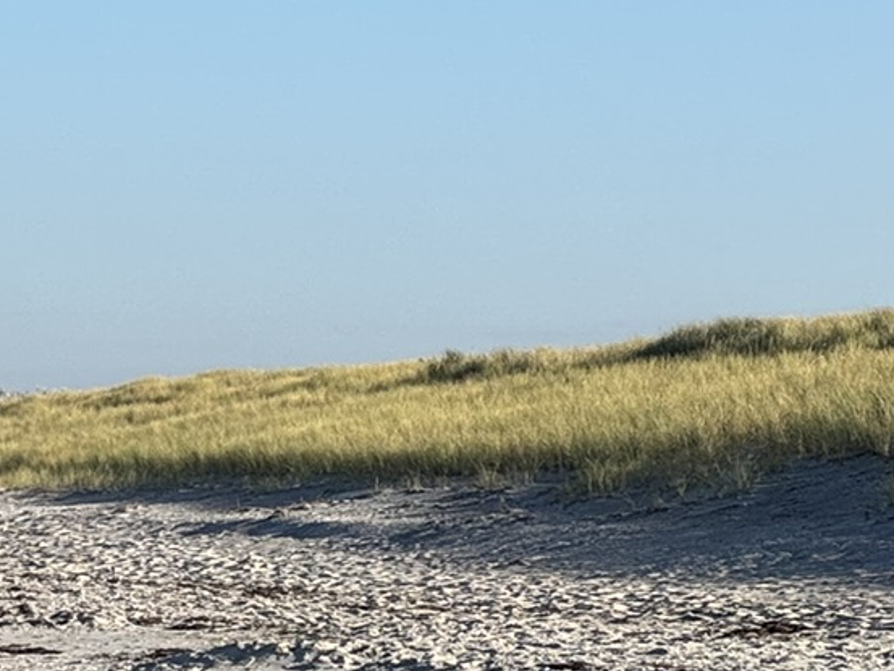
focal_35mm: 285
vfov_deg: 5.2
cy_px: 990
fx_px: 7362
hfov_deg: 6.8
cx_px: -731
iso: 25
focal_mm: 9
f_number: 2.8
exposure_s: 1/694
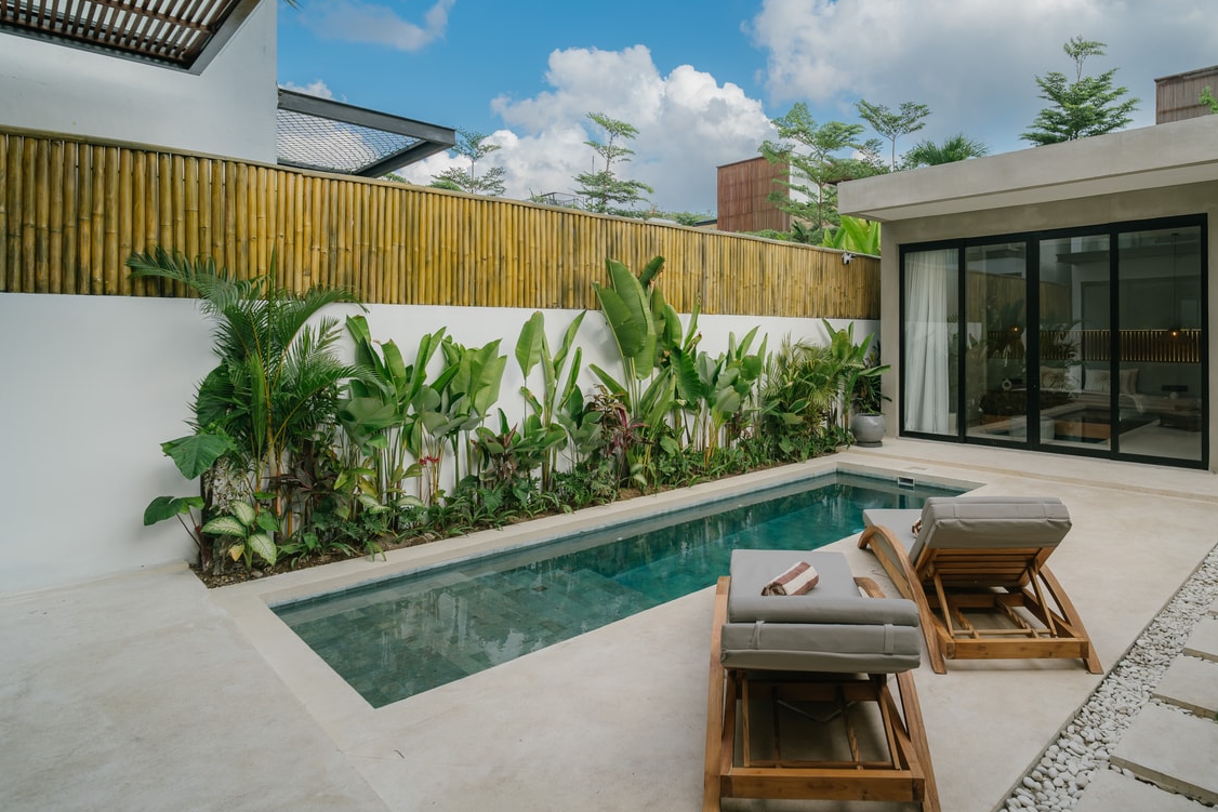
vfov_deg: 61.5
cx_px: 723
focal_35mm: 20
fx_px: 677
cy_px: 334
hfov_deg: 83.1
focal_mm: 16
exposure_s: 1/400
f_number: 3.5
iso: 100
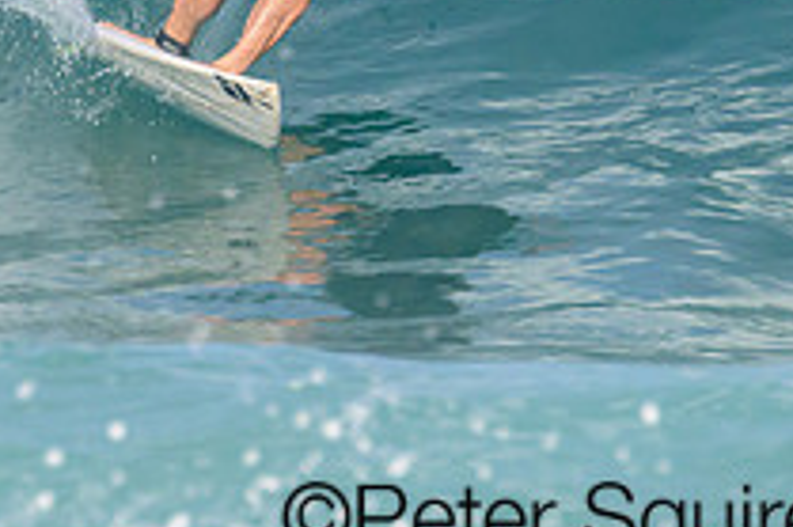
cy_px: -240
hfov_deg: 0.8
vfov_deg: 0.6
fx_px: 53858
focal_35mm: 2447
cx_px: 350
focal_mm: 630
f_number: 11
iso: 800
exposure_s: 1/1600
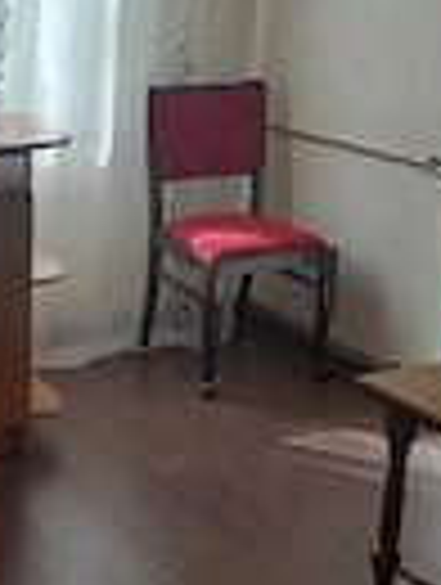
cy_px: 274
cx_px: -112
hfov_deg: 16.9
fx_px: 1405
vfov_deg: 23.5
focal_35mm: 83
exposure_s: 1/50
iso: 50
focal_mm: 4
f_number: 1.8
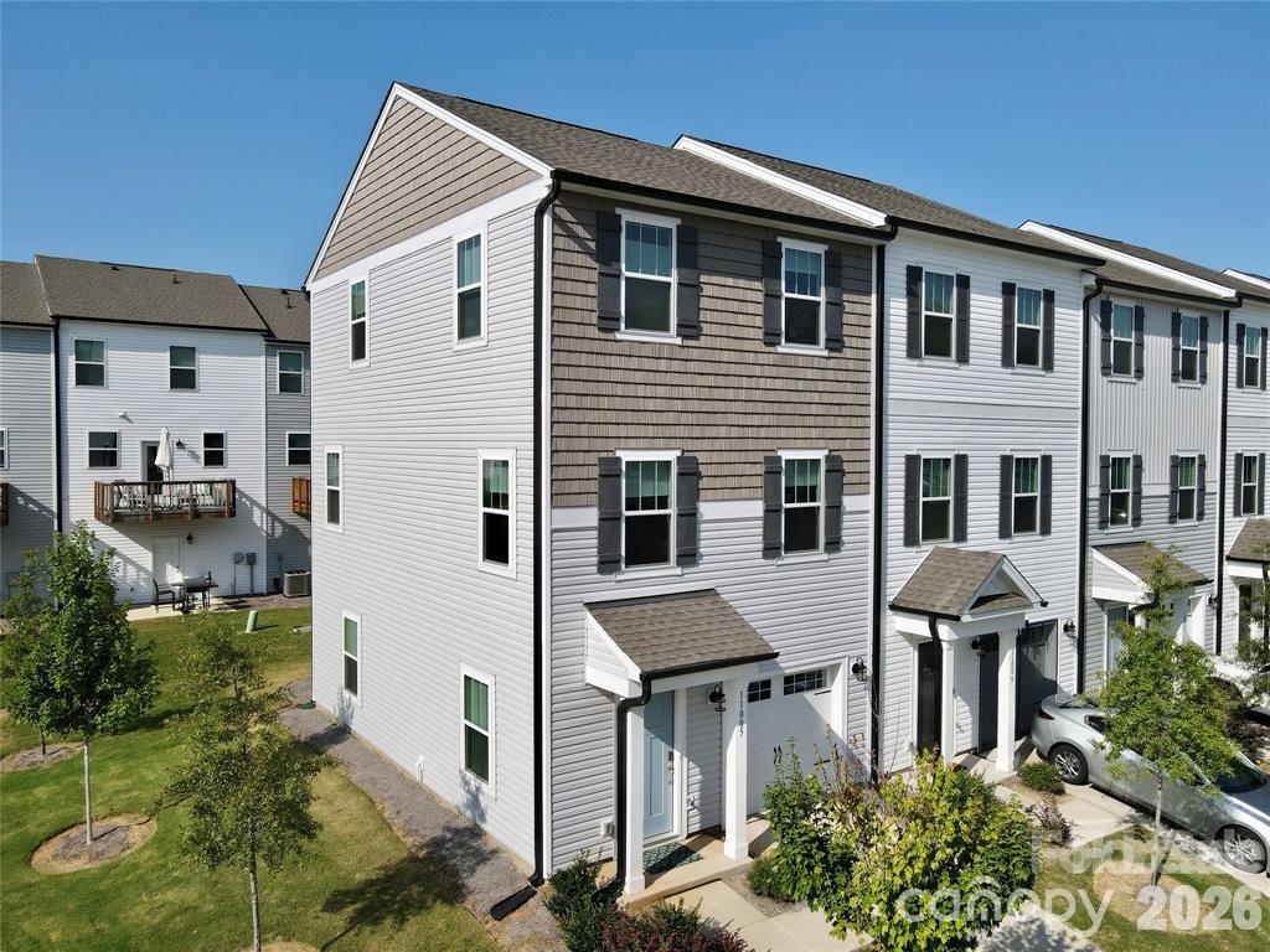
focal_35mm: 24
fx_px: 881
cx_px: 635
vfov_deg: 56.8
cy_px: 476
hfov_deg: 71.6
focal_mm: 4.5
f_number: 2.8
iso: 100
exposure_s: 1/1000
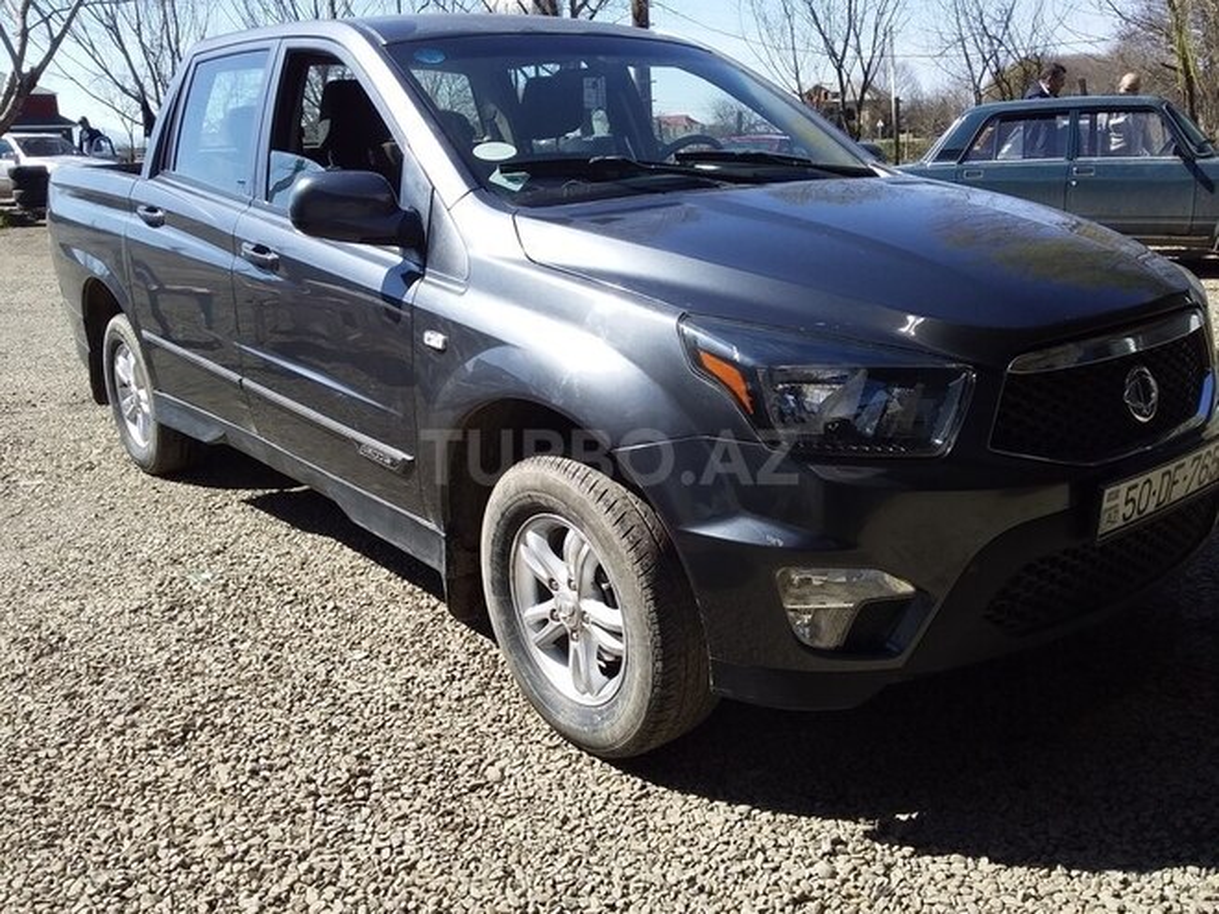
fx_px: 1092
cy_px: 457
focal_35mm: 31
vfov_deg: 45.4
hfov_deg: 58.4
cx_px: 610
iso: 40
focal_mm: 3.3
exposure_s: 1/881
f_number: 2.2
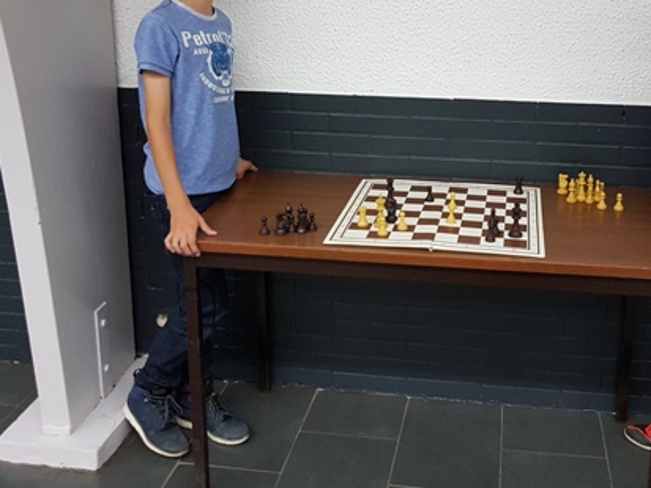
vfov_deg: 33.6
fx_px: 790
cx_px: 422
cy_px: 113
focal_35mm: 42
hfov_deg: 44.3
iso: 160
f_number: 1.7
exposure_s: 1/40
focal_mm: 4.2
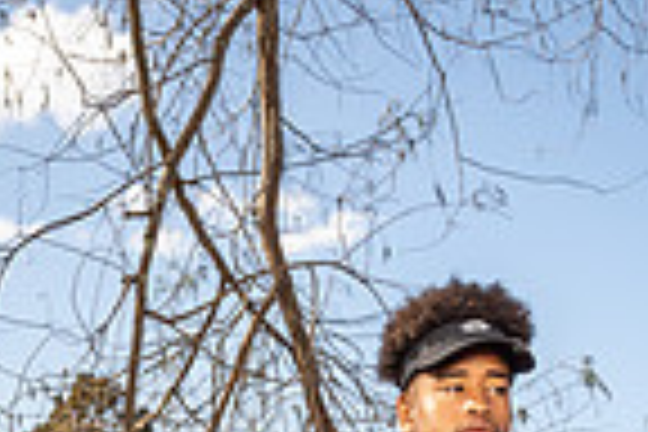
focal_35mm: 94
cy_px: 963
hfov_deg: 21.1
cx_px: 40
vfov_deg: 12.2
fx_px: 1692
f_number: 8
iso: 125
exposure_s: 1/250
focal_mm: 30
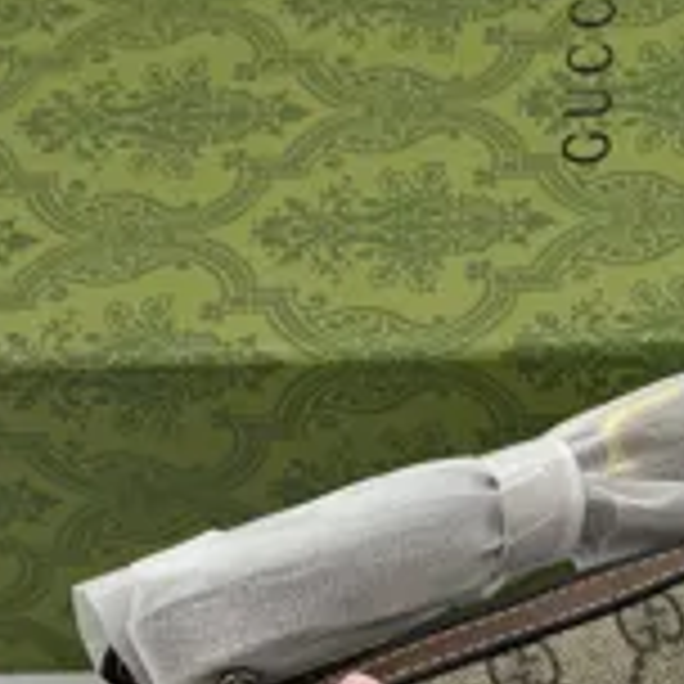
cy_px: 801
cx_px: 626
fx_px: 2996
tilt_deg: -53.1
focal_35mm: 134
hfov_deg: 12.9
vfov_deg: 12.7
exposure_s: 1/527
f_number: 1.78
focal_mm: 6.76
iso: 64
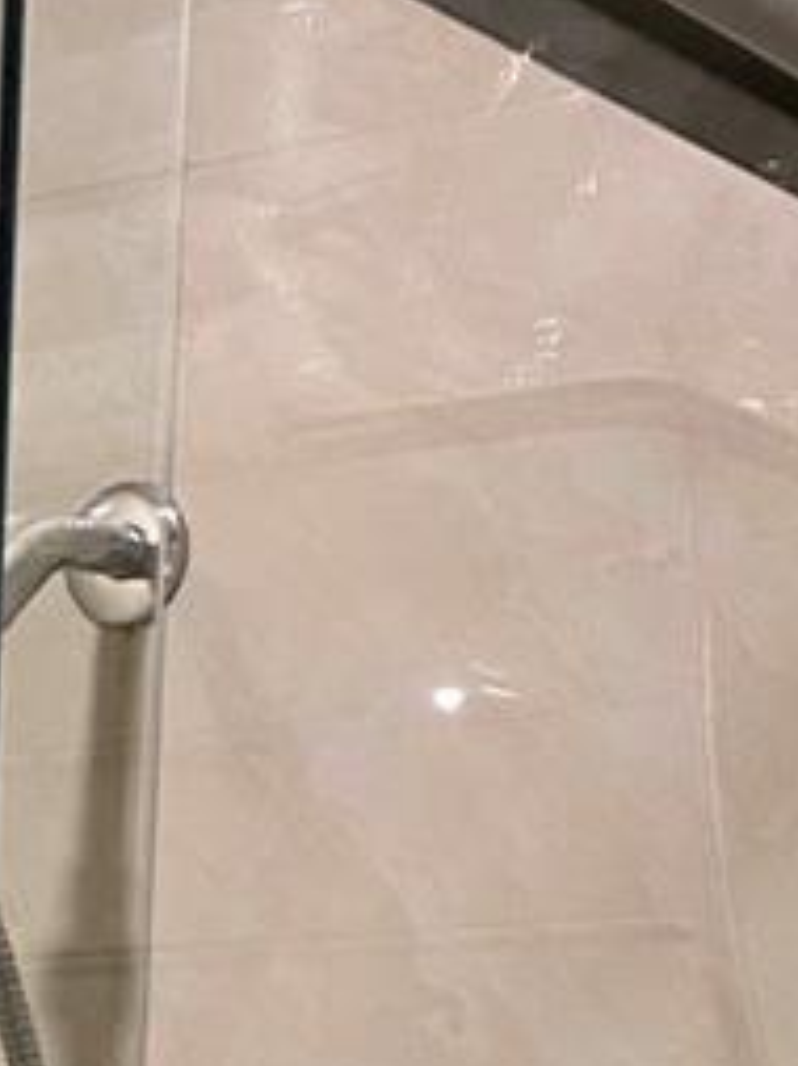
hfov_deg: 10.8
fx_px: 3787
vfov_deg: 14.8
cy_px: 1662
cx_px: -903
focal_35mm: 123
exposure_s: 1/60
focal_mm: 4.25
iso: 125
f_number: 1.8
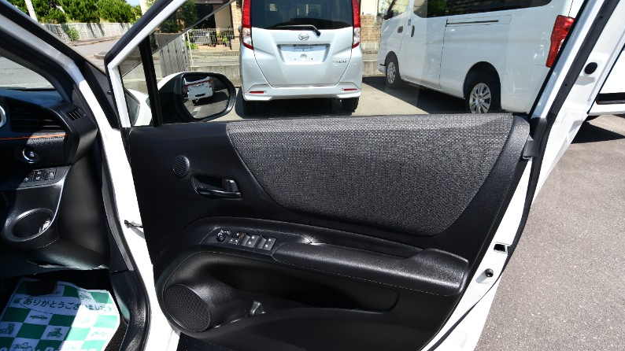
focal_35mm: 19
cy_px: 196
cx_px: 314
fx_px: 315
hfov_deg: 89.6
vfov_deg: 58.1
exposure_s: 1/250
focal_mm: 12
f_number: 8
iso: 140
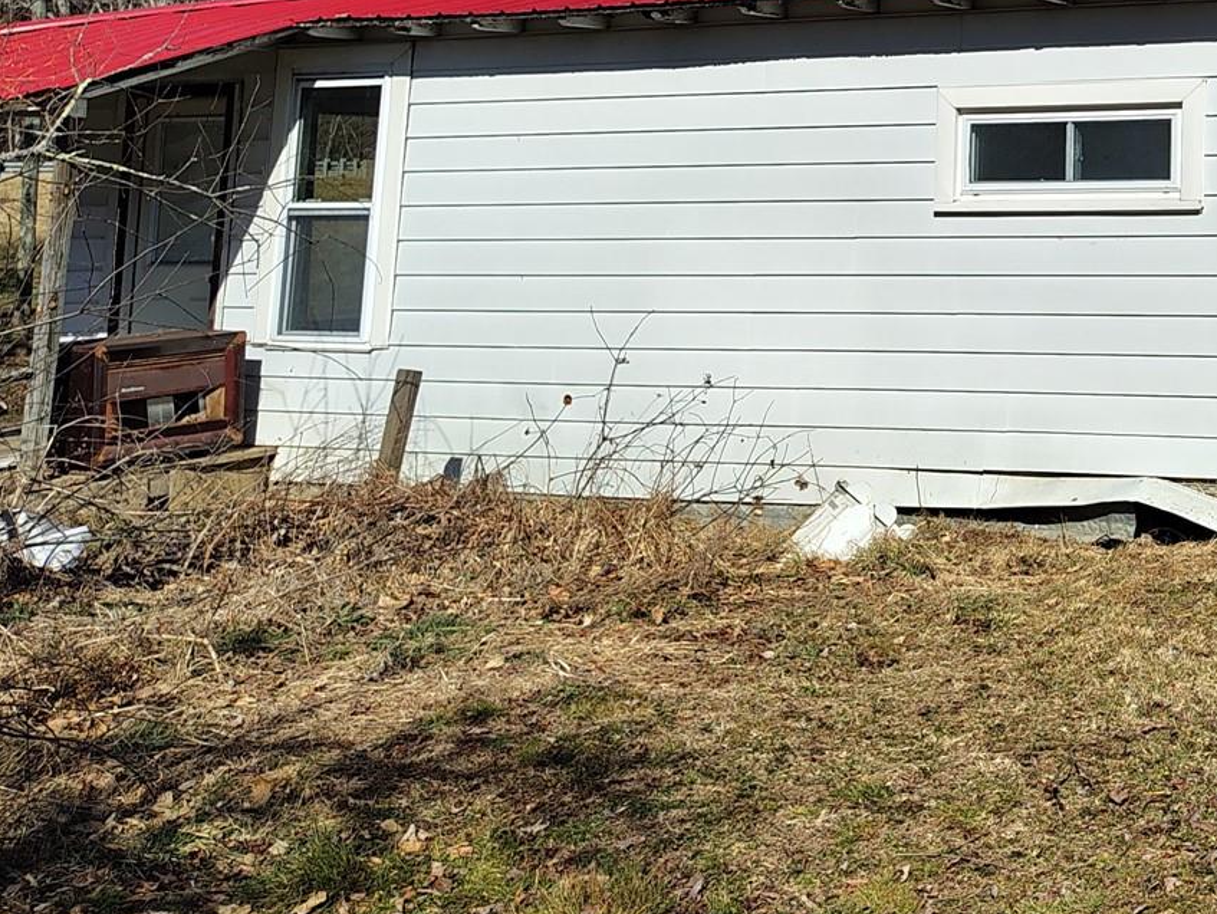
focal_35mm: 58
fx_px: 2040
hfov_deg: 28.9
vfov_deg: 24.1
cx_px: 1445
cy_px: -14
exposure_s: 1/2930
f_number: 1.8
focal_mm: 5.56
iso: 102
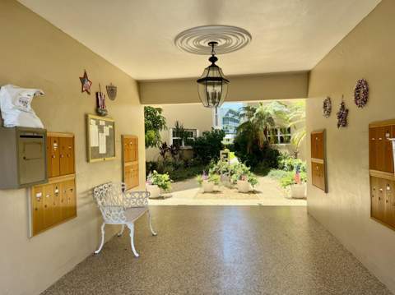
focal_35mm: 26
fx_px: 296
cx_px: 198
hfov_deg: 67.4
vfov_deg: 53.0
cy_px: 148
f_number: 1.6
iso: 50
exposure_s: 1/742
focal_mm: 5.1
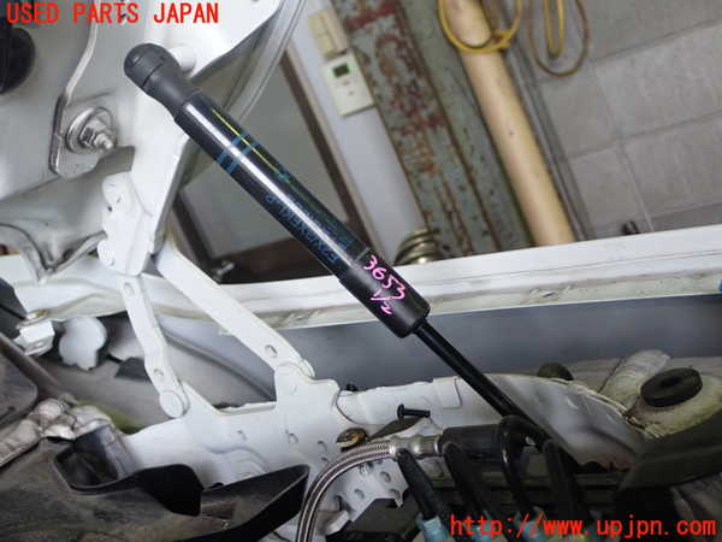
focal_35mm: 47
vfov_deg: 30.9
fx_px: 980
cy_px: 271
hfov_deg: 40.4
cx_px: 361
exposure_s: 1/50
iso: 320
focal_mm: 8.4
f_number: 3.1
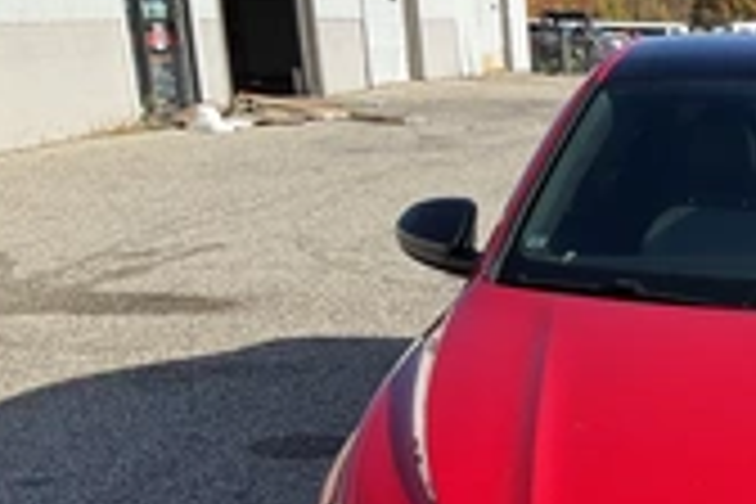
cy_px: 495
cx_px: 868
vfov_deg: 18.5
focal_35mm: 72
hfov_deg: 25.6
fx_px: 1512
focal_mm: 3
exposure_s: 1/962
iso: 25
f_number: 1.8
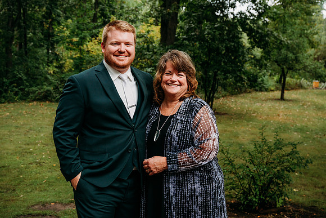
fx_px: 435
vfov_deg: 28.1
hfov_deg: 41.1
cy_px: 109
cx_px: 163
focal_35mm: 48
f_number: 5.6
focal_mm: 48
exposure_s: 1/400
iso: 200
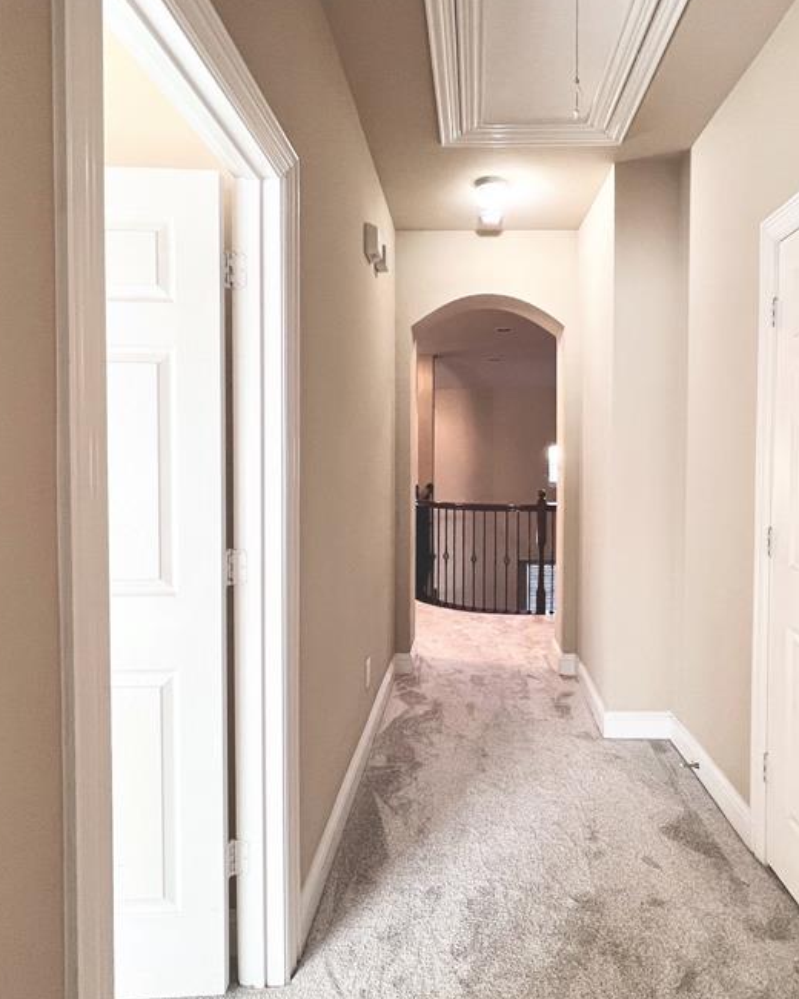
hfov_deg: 67.6
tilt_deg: -2.3
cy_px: 475
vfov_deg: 80.3
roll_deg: +0.0
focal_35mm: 20
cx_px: 469
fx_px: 591
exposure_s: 1/120
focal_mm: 1.57
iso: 250
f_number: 1.8
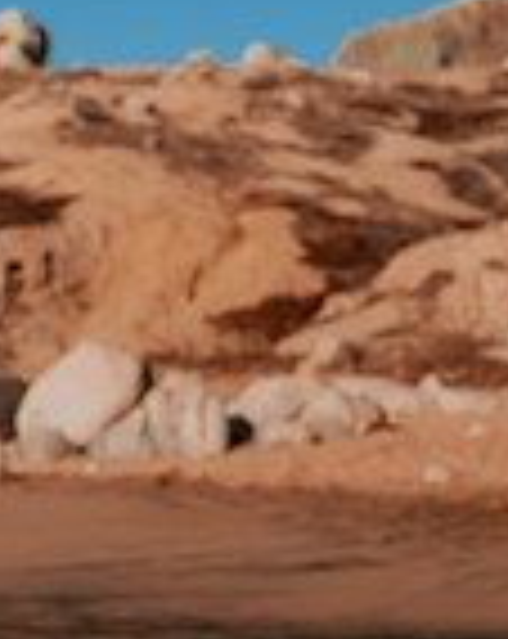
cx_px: -728
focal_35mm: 223
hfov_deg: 6.6
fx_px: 4205
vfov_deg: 8.6
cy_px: 664
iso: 50
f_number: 3.2
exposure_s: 1/8000
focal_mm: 58
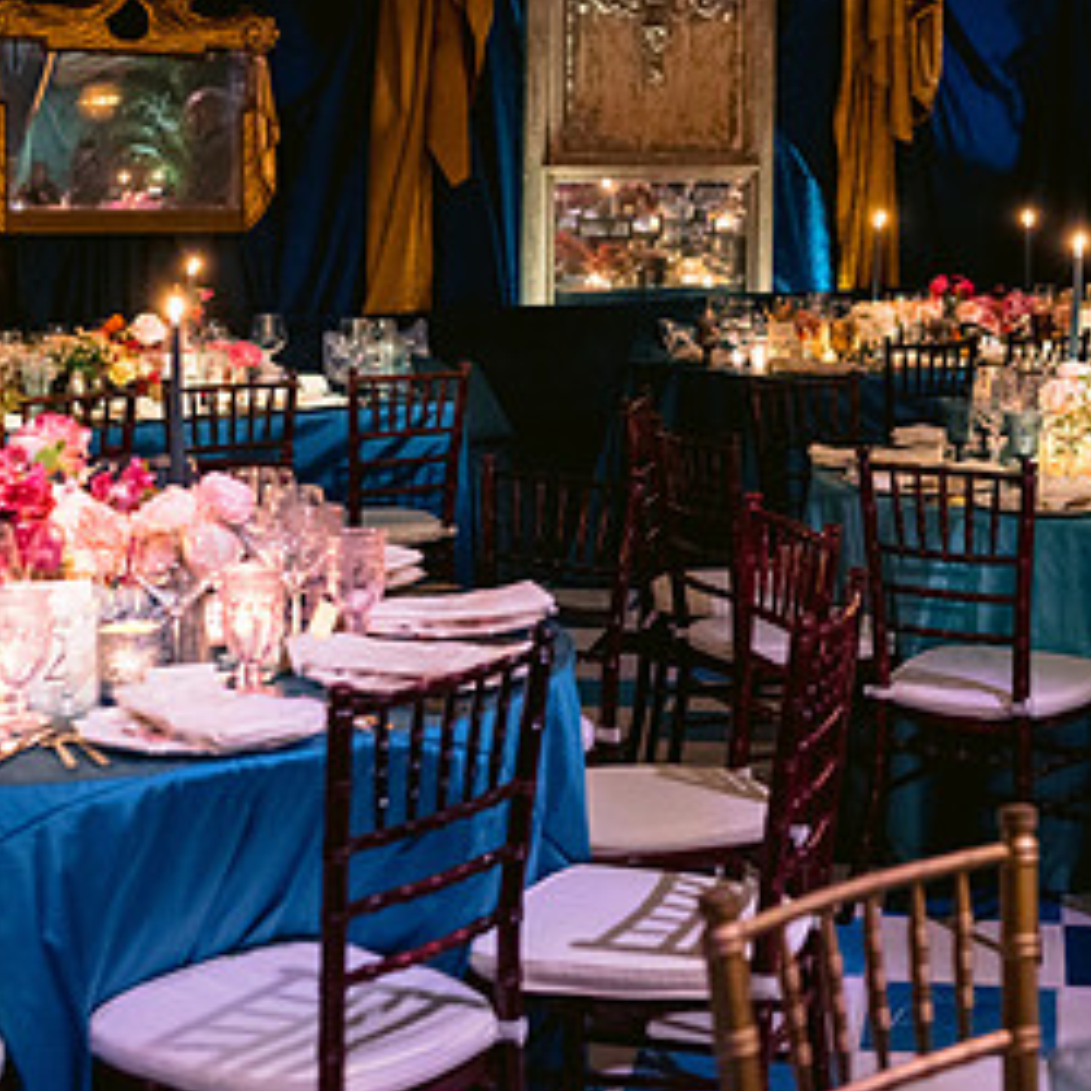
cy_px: 391
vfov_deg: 24.9
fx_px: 2460
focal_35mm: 69
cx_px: 742
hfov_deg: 24.9
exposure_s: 1/40
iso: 1600
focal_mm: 35
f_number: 2.8
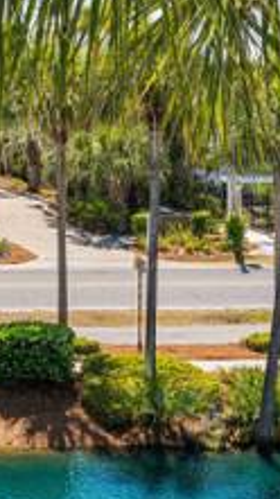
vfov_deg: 20.9
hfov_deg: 10.3
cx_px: -422
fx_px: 1315
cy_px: 32
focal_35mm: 99
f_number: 8
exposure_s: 1/250
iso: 200
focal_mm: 32.8
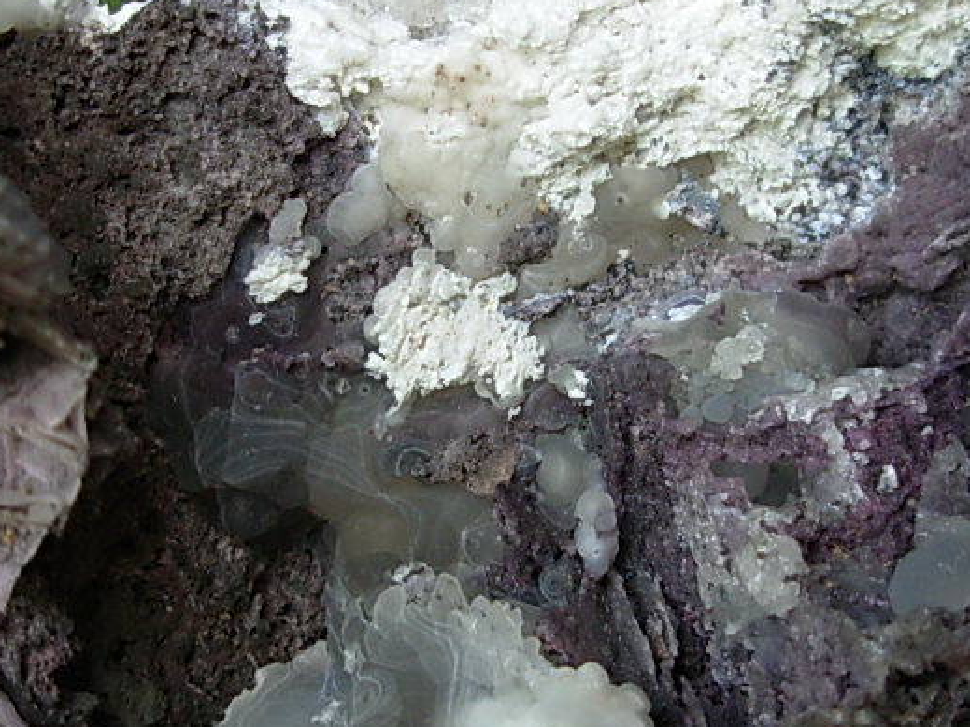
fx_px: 2101
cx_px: 555
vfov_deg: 19.6
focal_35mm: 75
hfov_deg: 26.0
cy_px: 394
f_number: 2.9
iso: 50
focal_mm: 6.3
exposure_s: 1/166
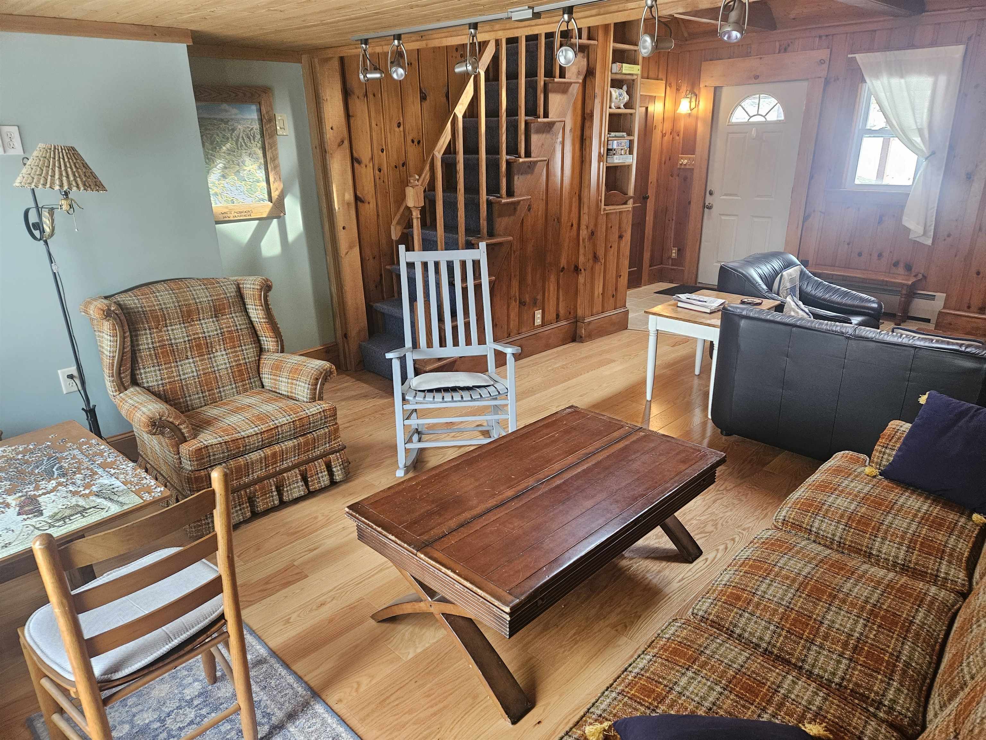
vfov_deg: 58.9
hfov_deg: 73.9
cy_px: 370
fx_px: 655
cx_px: 493
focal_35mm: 23
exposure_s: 1/120
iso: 400
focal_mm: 5.4
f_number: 1.8
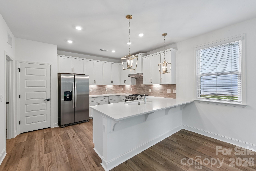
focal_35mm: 15
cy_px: 86
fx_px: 107
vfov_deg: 77.3
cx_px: 128
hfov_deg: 100.4
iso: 200
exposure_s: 1/10
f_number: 11
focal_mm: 15
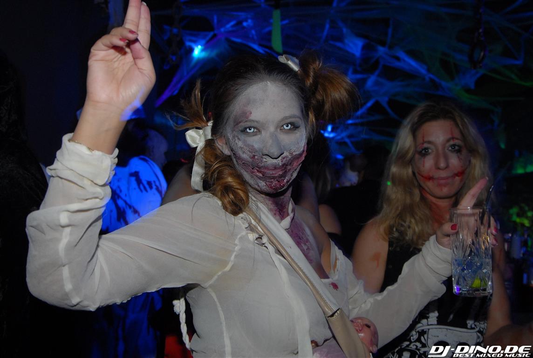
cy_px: 179
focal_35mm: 36
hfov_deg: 53.0
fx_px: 534
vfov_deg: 37.0
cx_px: 266
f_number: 5.6
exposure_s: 1/5
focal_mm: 24
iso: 400
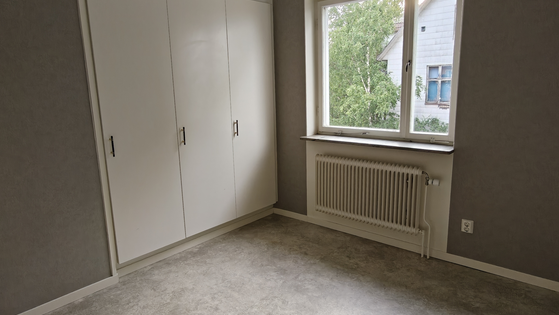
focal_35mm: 24
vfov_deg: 47.7
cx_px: 284
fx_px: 356
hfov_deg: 76.3
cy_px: 156
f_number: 2
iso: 160
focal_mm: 2.31
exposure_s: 1/100
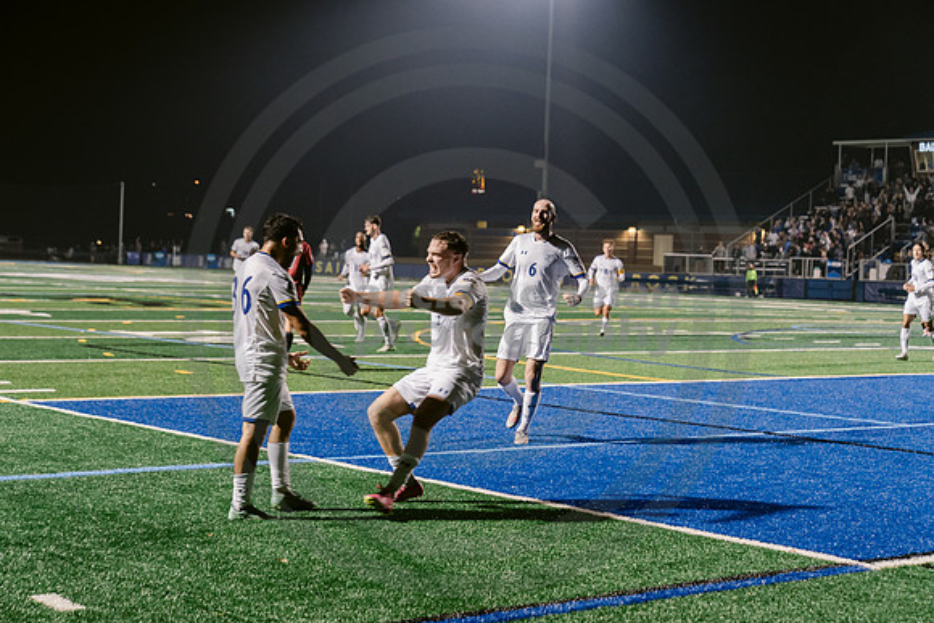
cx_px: 467
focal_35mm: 70
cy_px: 312
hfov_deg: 28.8
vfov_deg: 19.5
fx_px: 1816
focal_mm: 70
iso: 2500
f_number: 4
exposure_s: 1/160
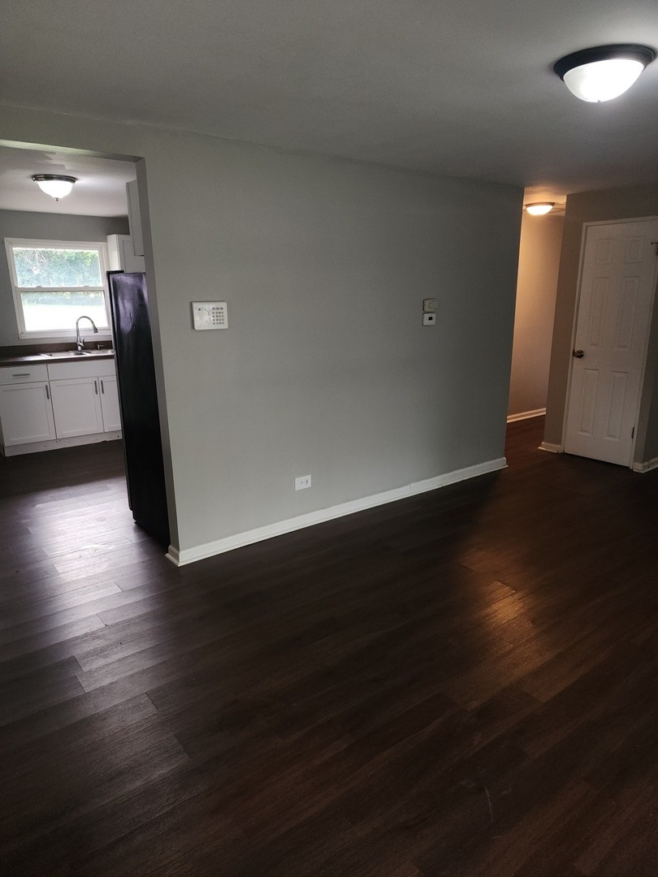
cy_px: 438
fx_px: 583
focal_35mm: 23
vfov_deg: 73.9
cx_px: 329
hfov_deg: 58.9
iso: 125
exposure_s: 1/24
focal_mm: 6.4
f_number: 1.8
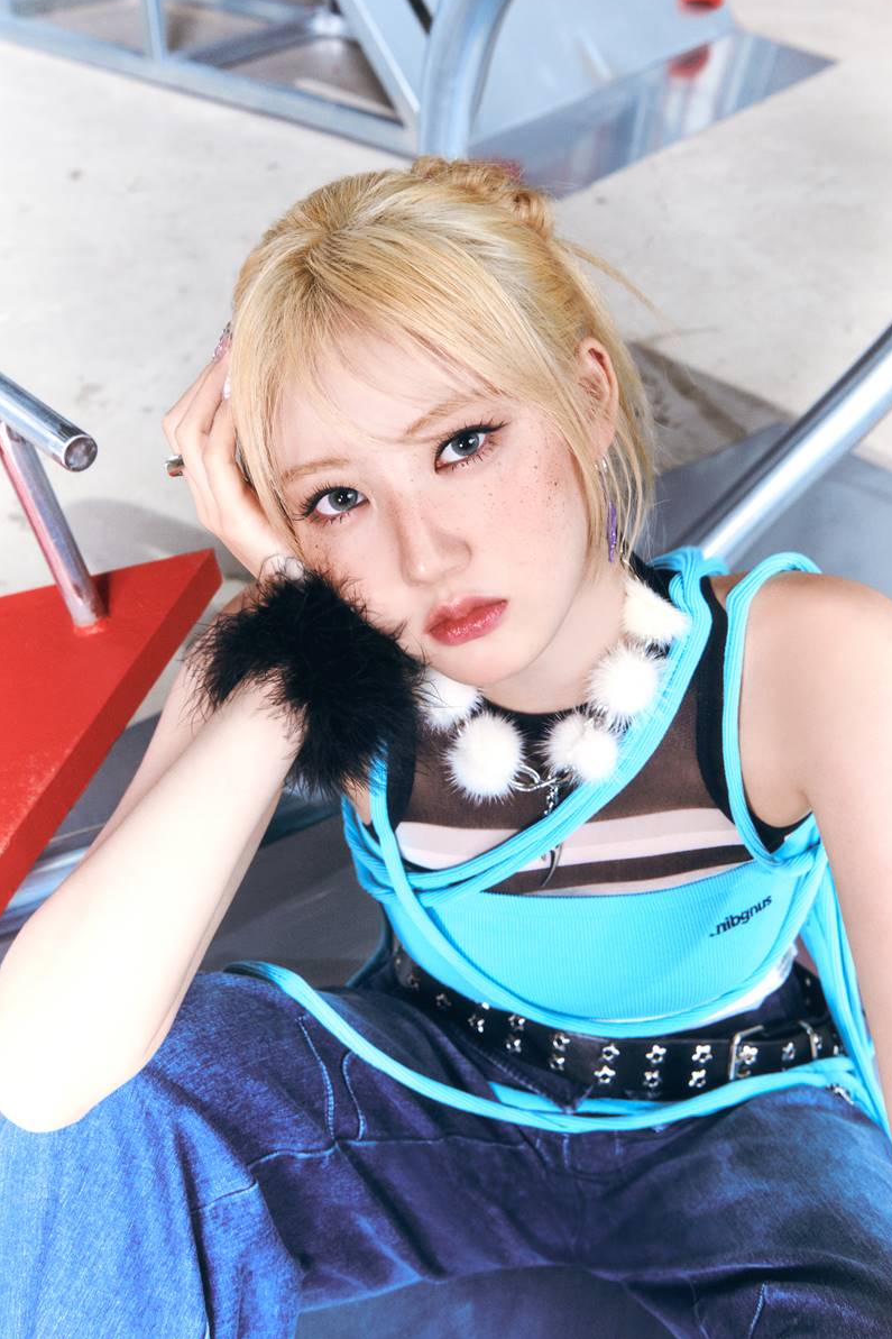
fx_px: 1599
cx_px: 468
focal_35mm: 43
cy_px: 584
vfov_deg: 45.3
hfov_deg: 31.2
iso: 400
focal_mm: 38
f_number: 8
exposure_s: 1/160
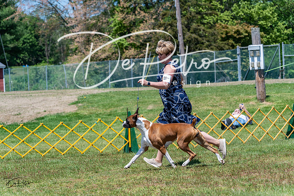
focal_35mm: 128
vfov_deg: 10.7
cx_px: 147
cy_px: 98
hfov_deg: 16.0
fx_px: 1046
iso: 400
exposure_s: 1/1600
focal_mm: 128
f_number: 6.3
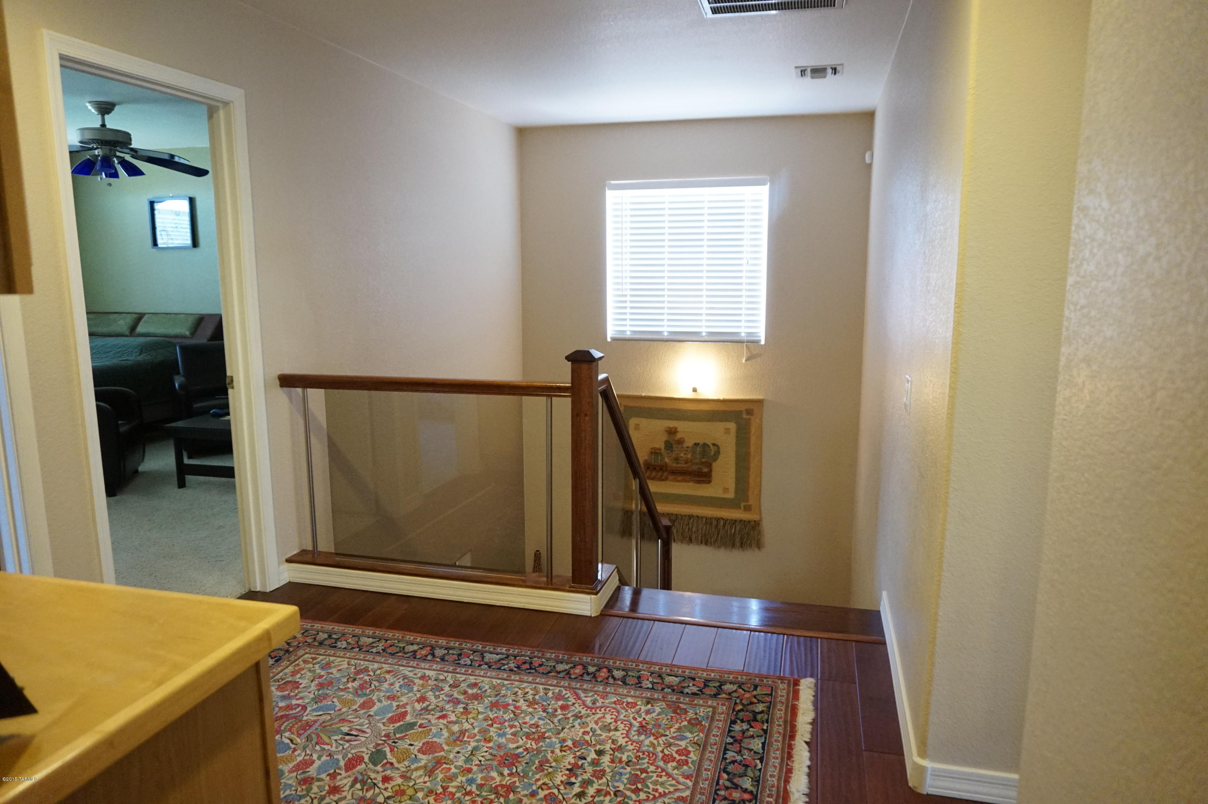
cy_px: 402
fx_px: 805
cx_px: 604
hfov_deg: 73.8
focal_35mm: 24
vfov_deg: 53.1
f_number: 3.5
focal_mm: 16
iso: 2000
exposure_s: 1/60
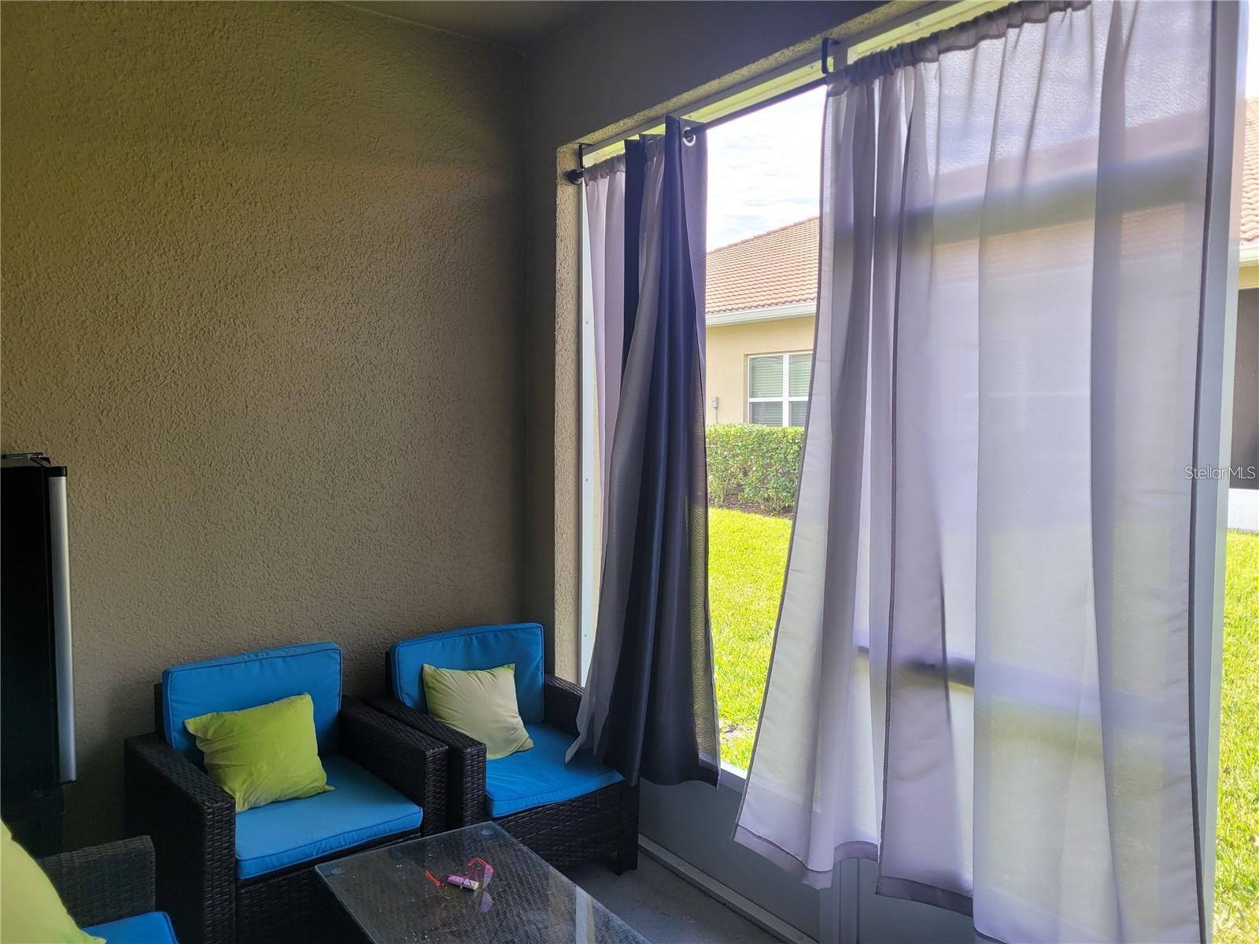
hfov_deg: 67.3
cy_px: 472
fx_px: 946
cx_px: 630
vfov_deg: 53.1
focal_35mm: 26
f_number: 1.8
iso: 40
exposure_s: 1/152
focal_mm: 5.4
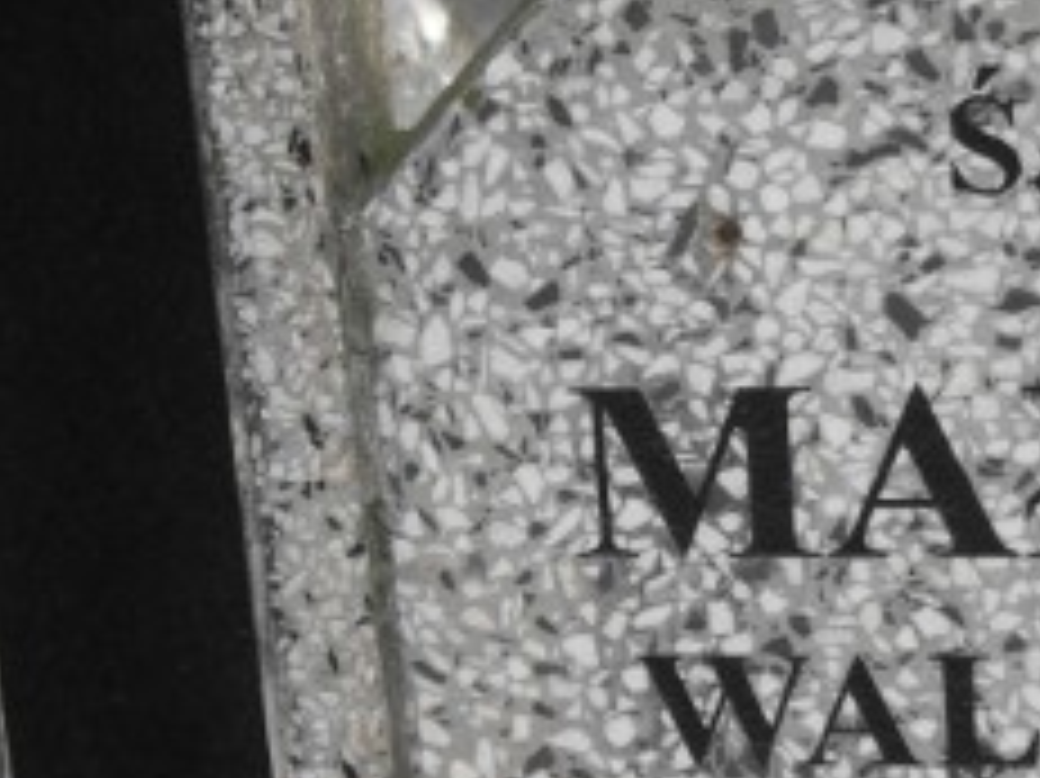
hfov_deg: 10.8
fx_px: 5495
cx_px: 927
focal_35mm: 183
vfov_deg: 8.1
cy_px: 630
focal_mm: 11.7
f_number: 4.6
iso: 100
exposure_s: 1/125
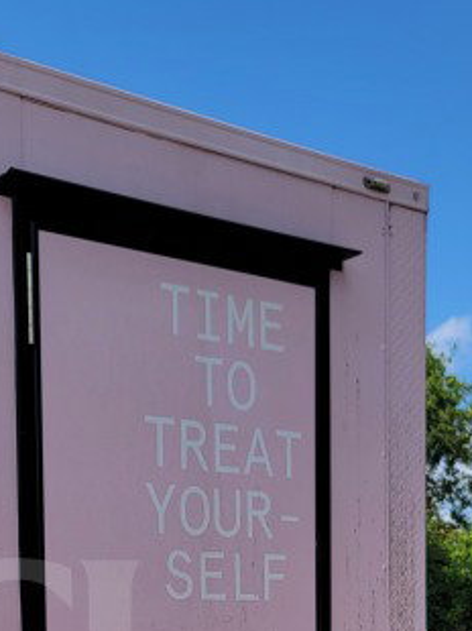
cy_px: 722
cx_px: -45
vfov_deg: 27.6
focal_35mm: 63
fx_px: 1147
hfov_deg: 22.0
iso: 16
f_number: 1.8
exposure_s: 1/1099
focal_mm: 6.7
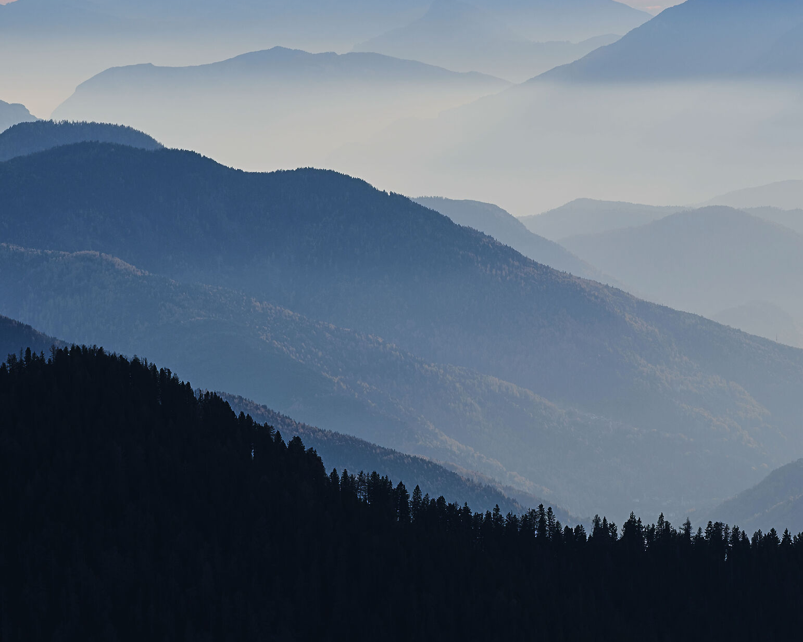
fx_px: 6631
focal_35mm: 279
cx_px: 579
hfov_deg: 6.9
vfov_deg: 5.5
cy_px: 288
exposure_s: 1/210
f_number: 7.1
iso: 80
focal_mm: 127.1
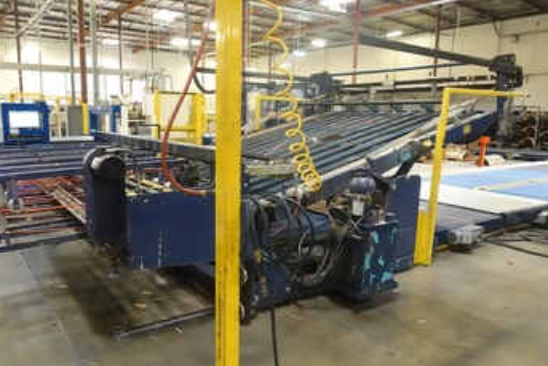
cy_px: 188
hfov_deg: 65.1
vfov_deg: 46.4
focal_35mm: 28
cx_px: 235
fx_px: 426
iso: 4000
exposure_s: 1/250
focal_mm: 8.8
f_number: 1.8
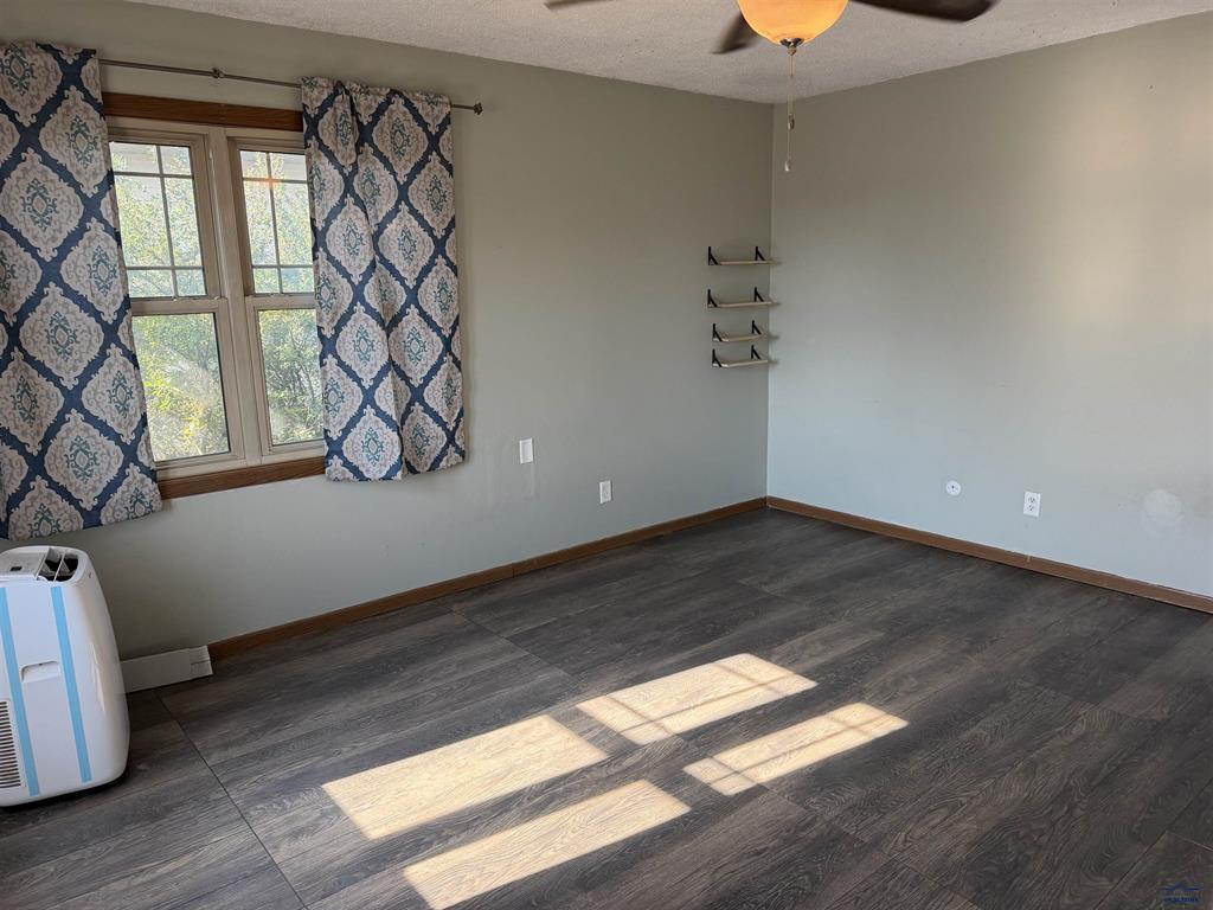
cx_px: 606
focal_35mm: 24
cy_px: 455
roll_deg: +1.8
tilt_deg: -12.0
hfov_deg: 71.6
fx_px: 841
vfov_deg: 56.8
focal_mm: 6.76
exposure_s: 1/142
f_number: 1.78
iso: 125
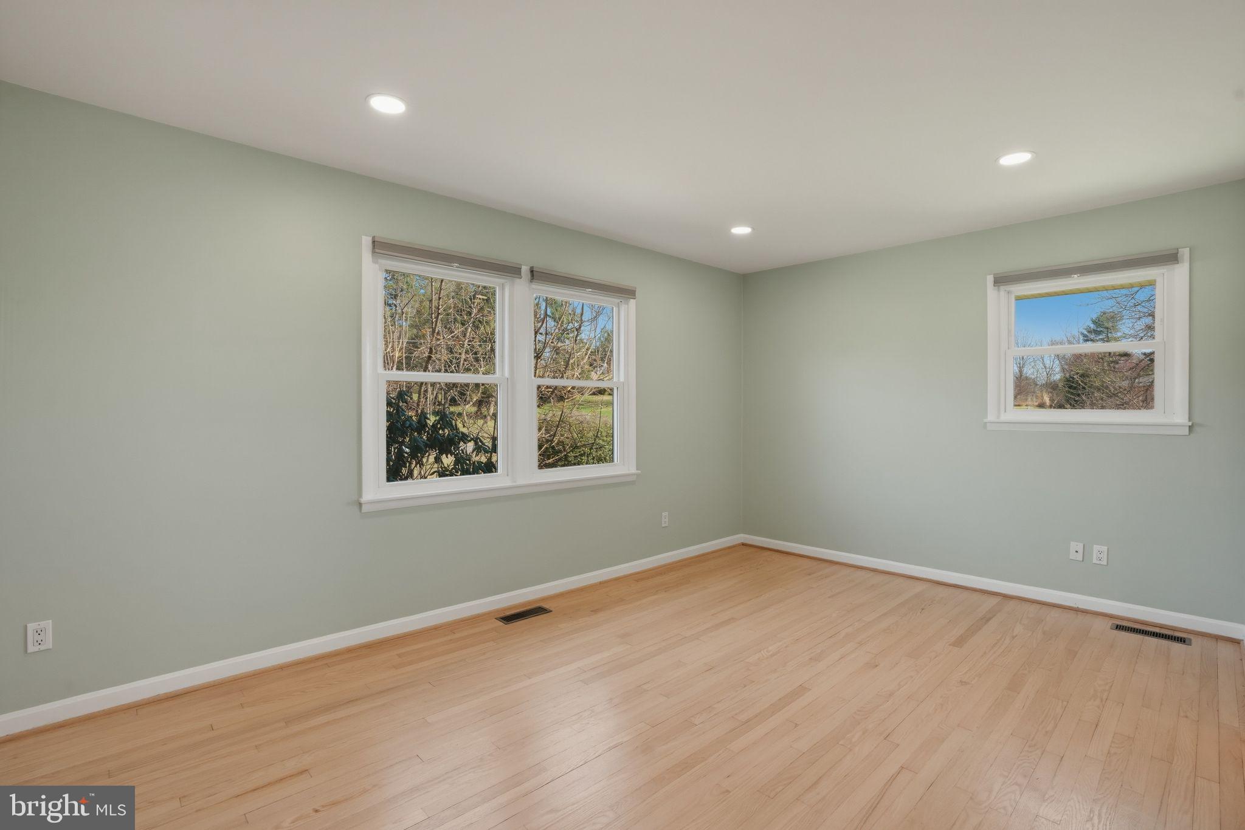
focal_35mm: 16
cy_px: 415
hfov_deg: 96.7
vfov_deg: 73.8
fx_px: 553
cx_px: 622
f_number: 8
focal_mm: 16
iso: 400
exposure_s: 1/100
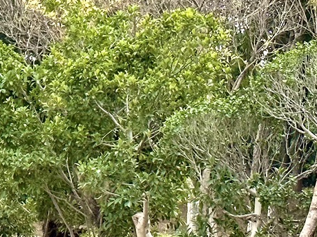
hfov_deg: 9.3
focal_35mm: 209
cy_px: 160
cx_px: -93
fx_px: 1913
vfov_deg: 7.1
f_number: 1.78
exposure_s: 1/1667
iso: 64
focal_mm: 6.86
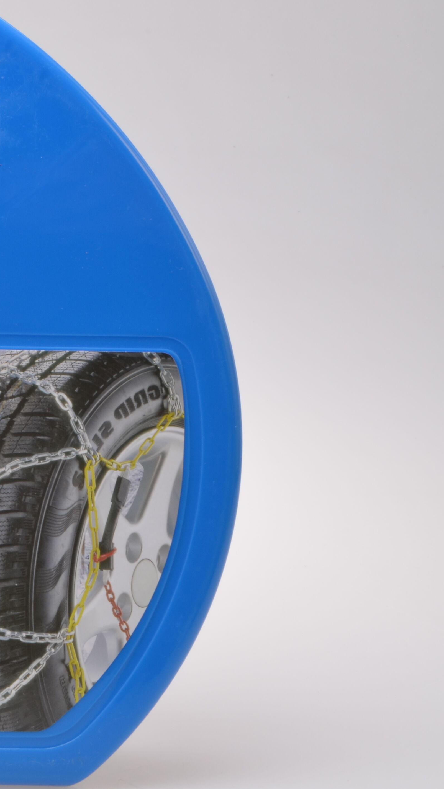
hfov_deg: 12.1
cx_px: -225
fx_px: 1986
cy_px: 377
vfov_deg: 22.5
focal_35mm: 95
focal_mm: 35
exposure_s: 1/60
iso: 100
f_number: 20
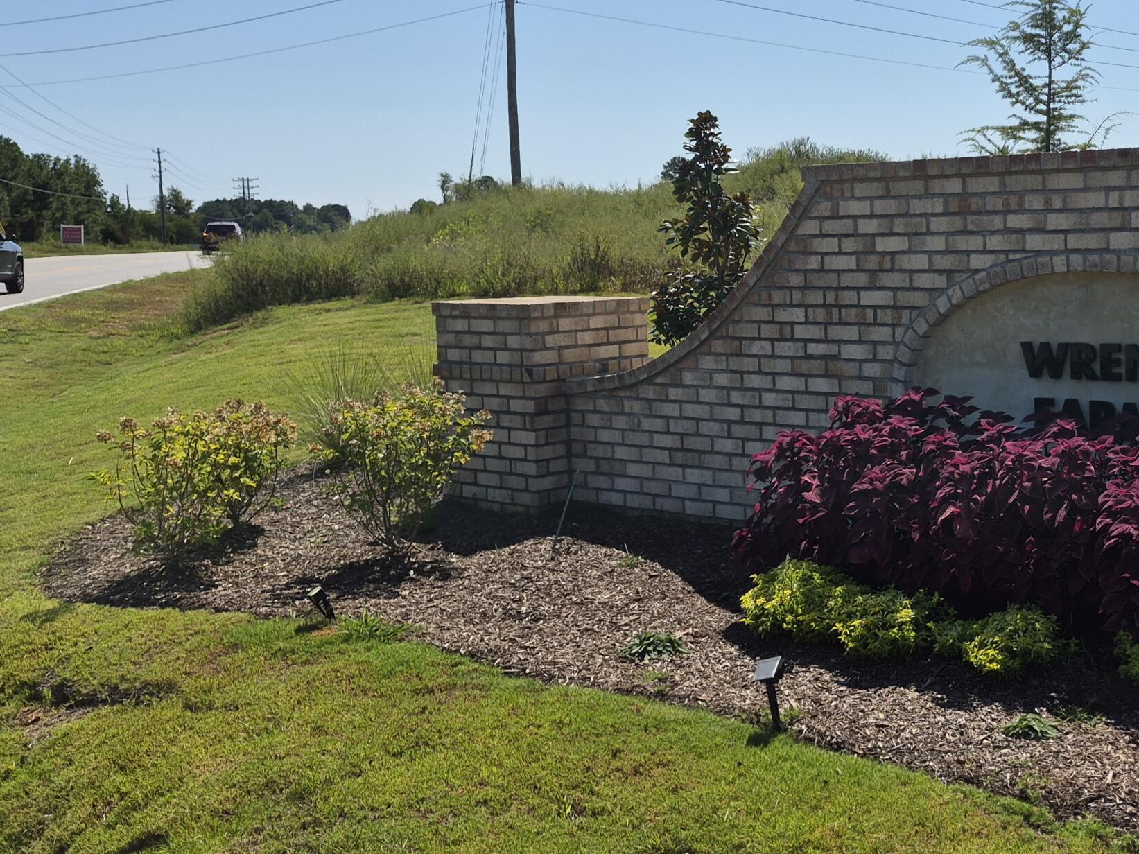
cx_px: 1011
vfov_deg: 34.1
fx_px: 1382
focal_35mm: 42
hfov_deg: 41.5
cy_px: 307
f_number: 1.8
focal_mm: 5.4
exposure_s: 1/7696
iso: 64
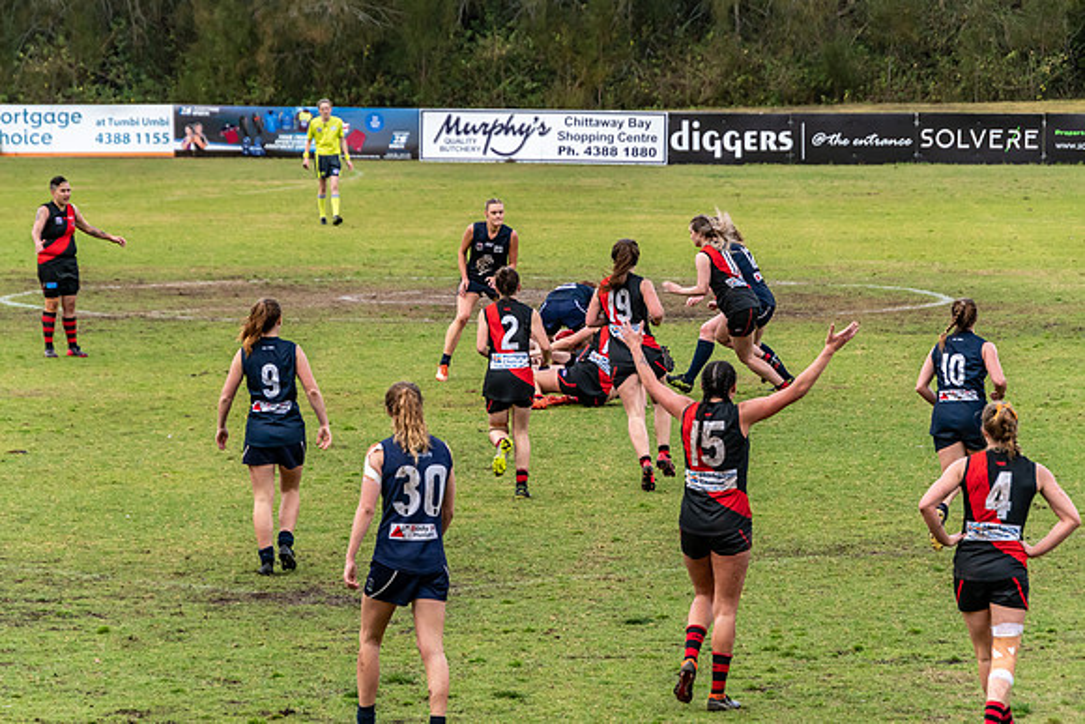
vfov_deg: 5.3
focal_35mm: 258
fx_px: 7779
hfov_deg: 8.0
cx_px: 549
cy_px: 358
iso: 800
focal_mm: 170
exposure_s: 1/1600
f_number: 6.3
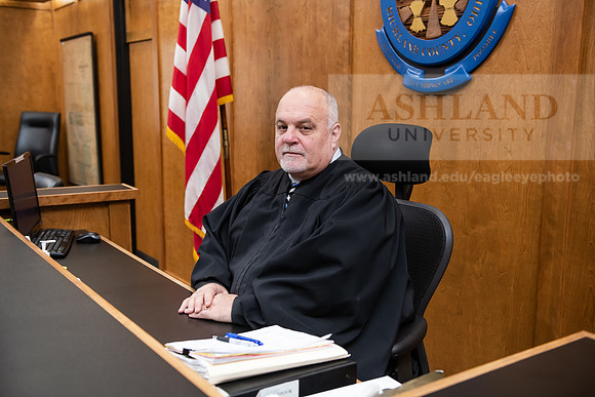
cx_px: 298
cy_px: 198
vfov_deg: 35.1
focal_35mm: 38
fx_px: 628
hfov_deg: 50.7
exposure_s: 1/200
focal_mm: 38
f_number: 3.5
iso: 1250
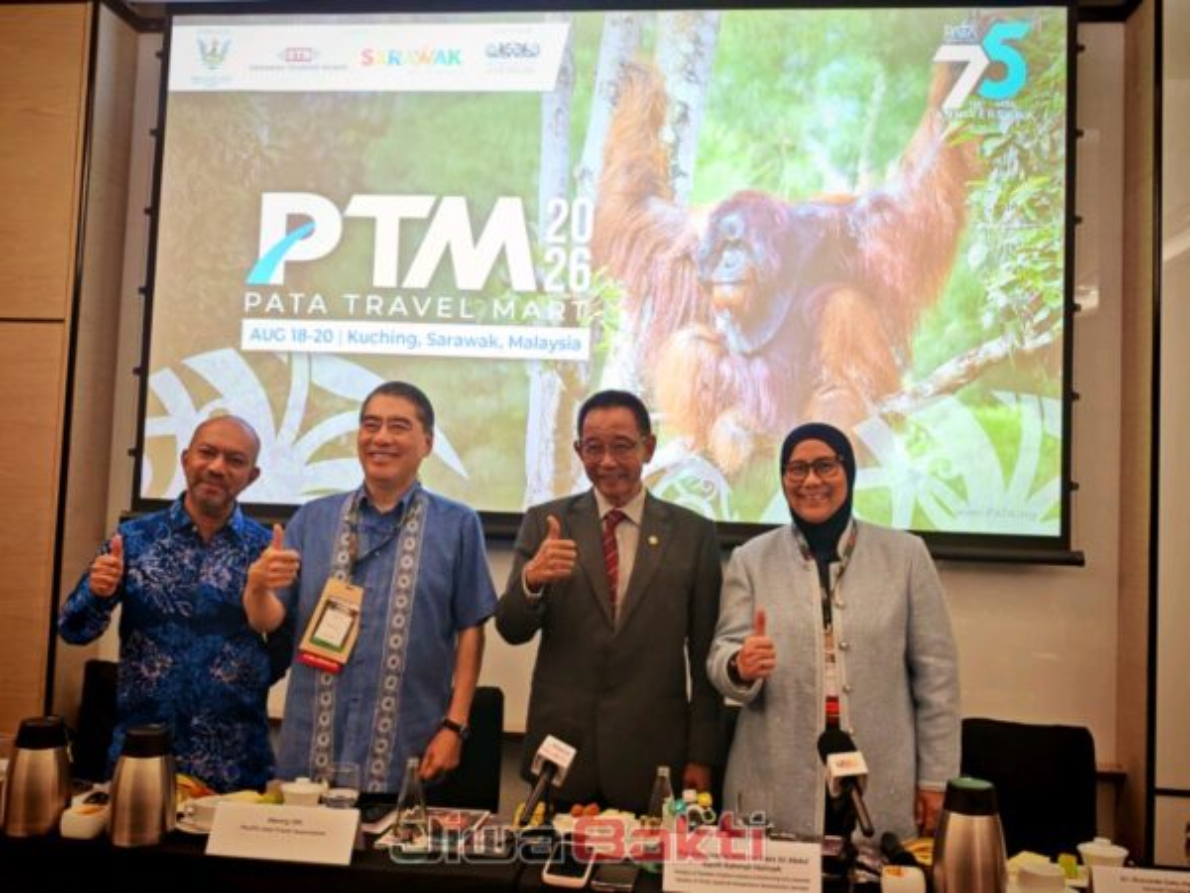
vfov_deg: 44.2
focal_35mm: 32
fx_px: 1100
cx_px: 595
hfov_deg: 56.8
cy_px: 446
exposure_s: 1/50
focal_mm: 6.83
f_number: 2
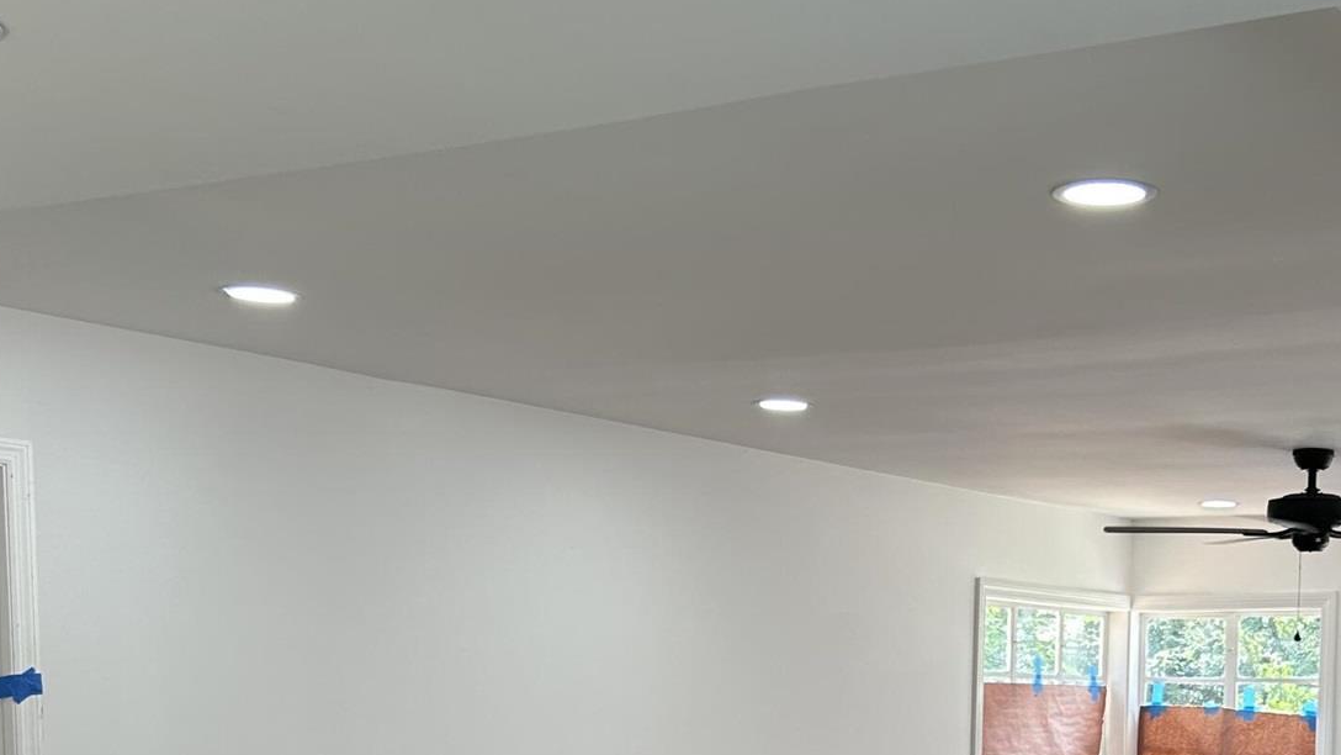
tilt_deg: -0.1
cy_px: 685
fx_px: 2133
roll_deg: -1.6
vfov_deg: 19.7
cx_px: 889
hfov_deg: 34.6
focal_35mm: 60
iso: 40
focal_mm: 5.7
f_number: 1.5
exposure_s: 1/120
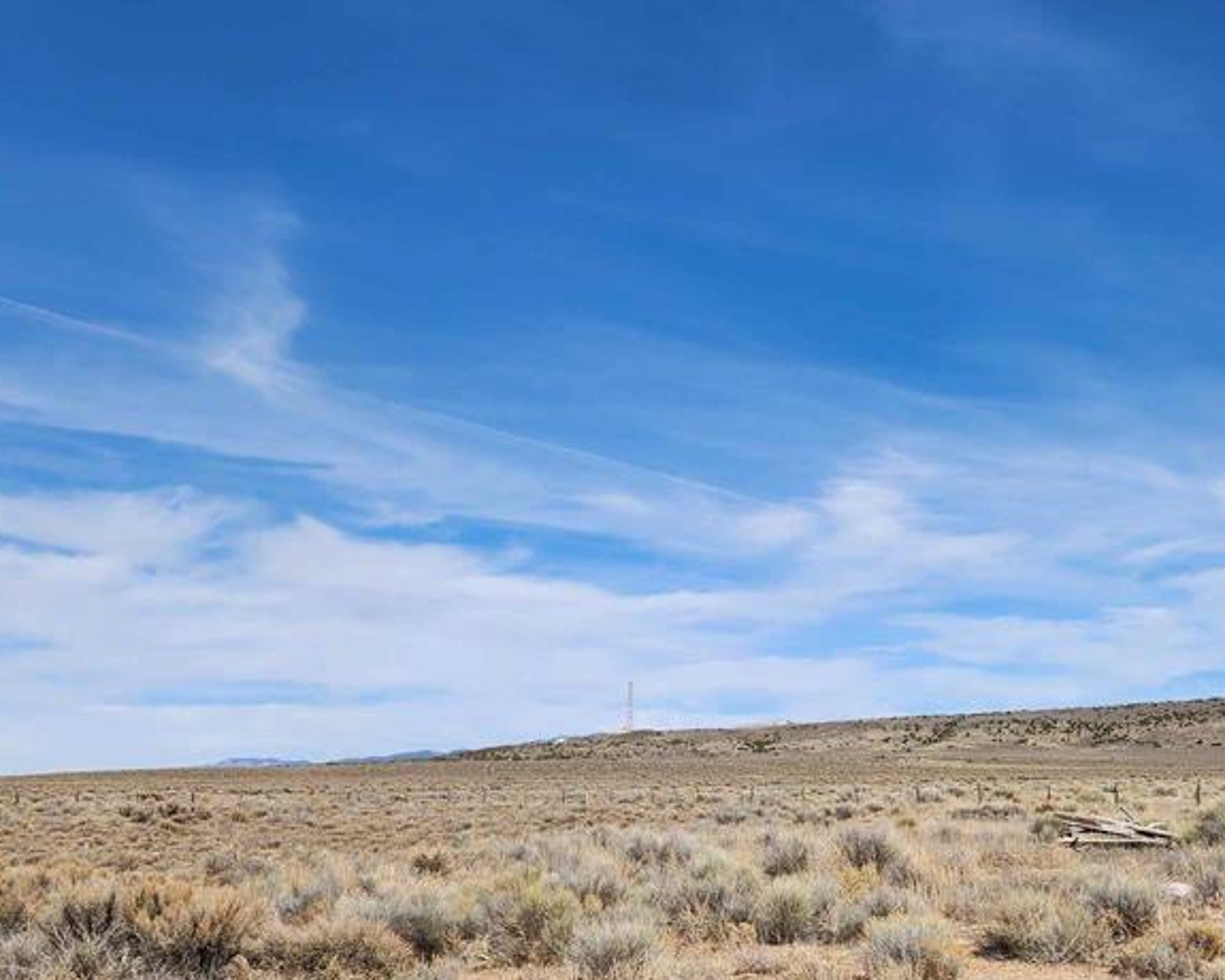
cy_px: 682
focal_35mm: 40
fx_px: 1450
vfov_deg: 36.8
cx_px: 940
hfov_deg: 44.1
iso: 20
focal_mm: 5.4
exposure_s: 1/2365
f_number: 1.8
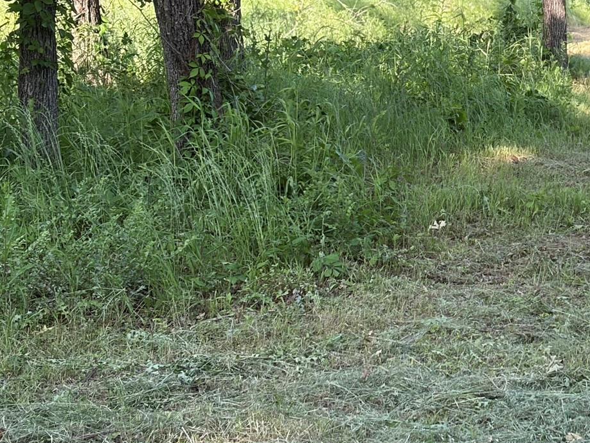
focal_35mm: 116
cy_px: 102
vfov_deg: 12.7
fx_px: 1978
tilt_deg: -4.1
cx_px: 555
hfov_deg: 16.7
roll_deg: -1.5
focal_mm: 5.96
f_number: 1.6
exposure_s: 1/548
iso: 50
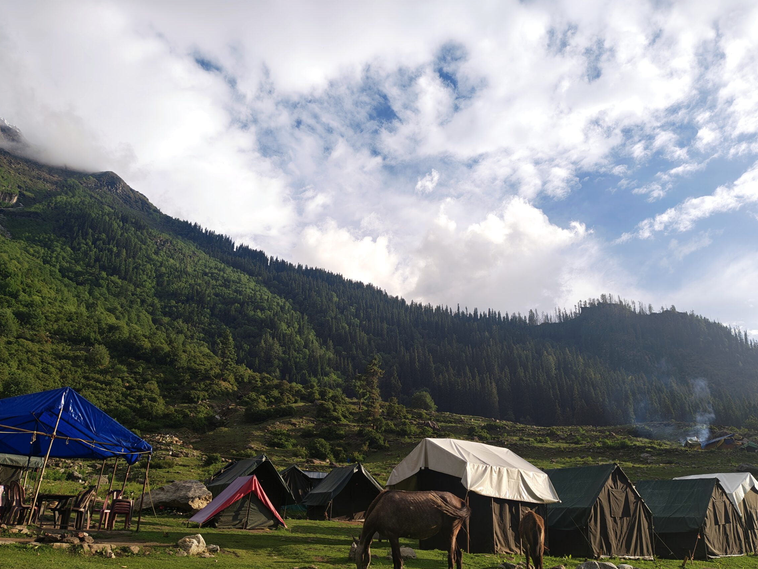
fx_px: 591
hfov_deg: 65.2
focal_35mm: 27
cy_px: 313
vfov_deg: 51.3
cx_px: 412
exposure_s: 1/370
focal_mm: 5.56
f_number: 1.8
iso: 100
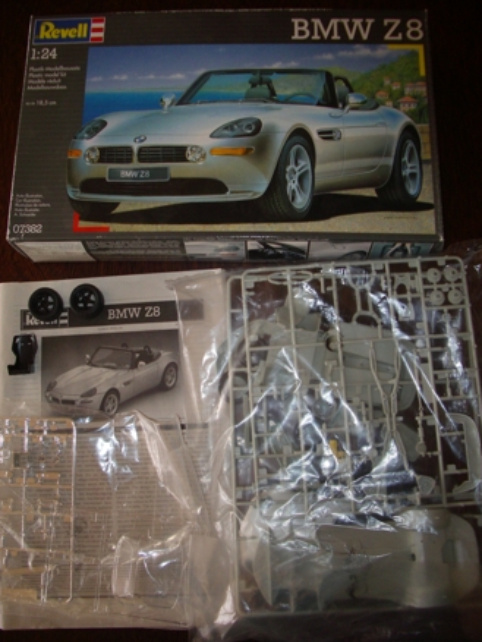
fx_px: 668
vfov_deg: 51.3
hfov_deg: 39.7
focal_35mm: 36
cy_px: 328
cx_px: 239
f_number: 2.6
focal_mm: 5.8
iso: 160
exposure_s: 1/40
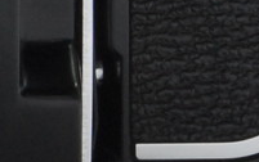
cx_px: -515
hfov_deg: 3.1
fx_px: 4734
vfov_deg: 2.0
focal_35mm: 670
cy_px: -277
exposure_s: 1/100
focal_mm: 55
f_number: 14
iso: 500
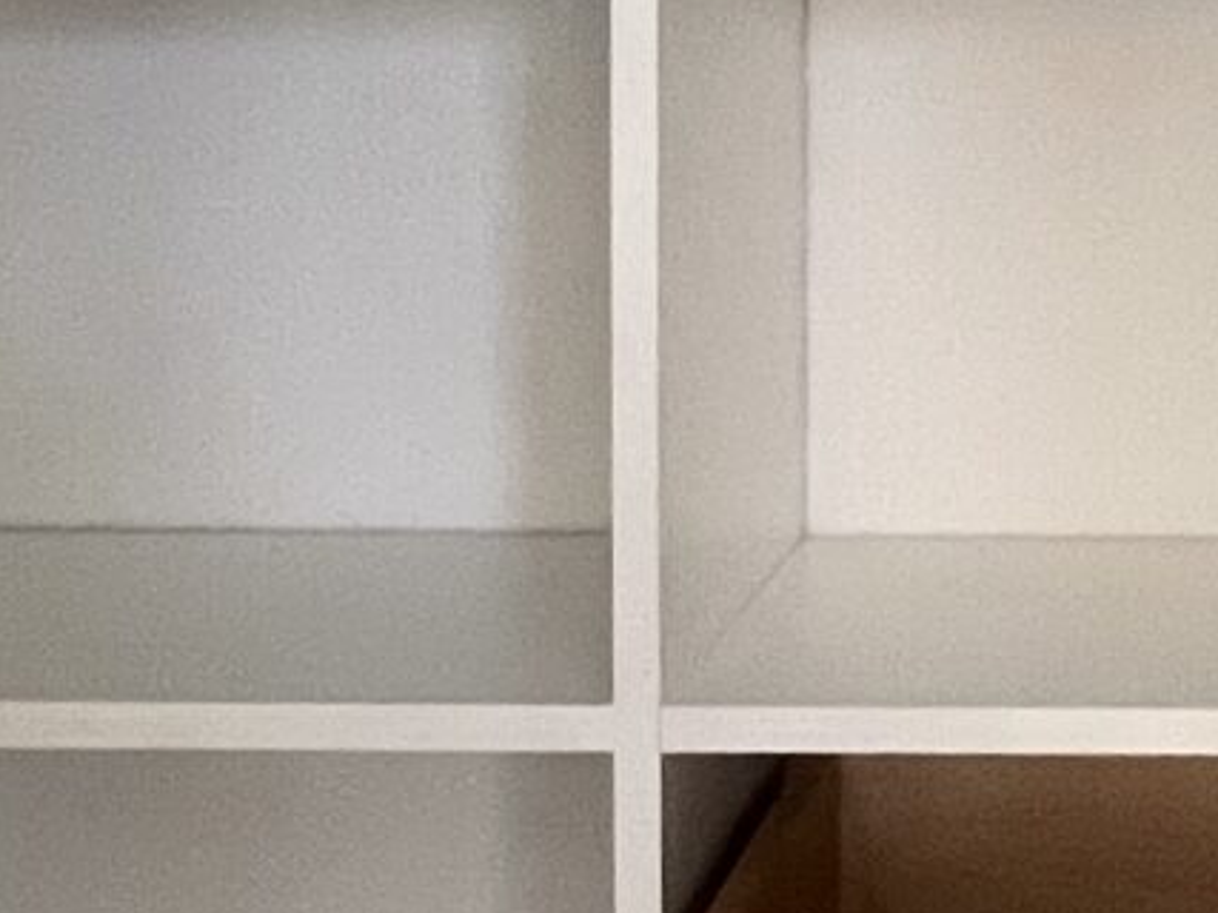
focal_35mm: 78
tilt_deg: -1.9
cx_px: 1275
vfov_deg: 18.7
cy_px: 154
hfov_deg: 23.7
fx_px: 2744
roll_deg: +0.3
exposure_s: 1/60
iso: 400
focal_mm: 1.57
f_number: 1.8
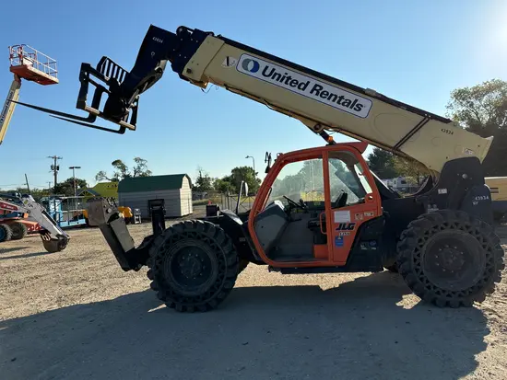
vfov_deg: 53.1
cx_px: 254
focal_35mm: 26
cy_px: 190
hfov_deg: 67.3
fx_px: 381
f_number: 1.6
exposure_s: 1/3413
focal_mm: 5.96
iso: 50
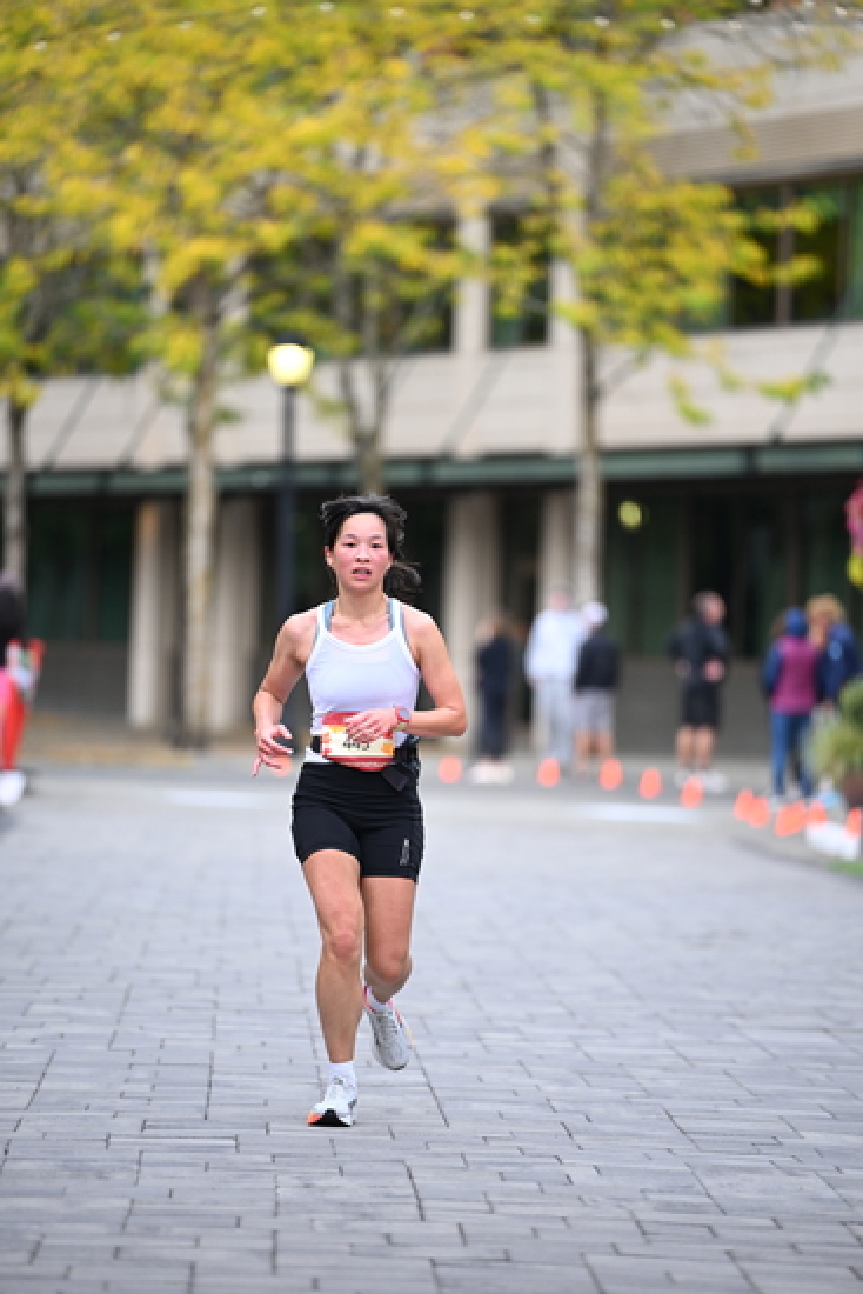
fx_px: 7187
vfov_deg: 10.3
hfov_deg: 6.9
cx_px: 432
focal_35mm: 200
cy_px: 647
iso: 1000
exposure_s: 1/1600
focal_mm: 200
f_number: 2.8
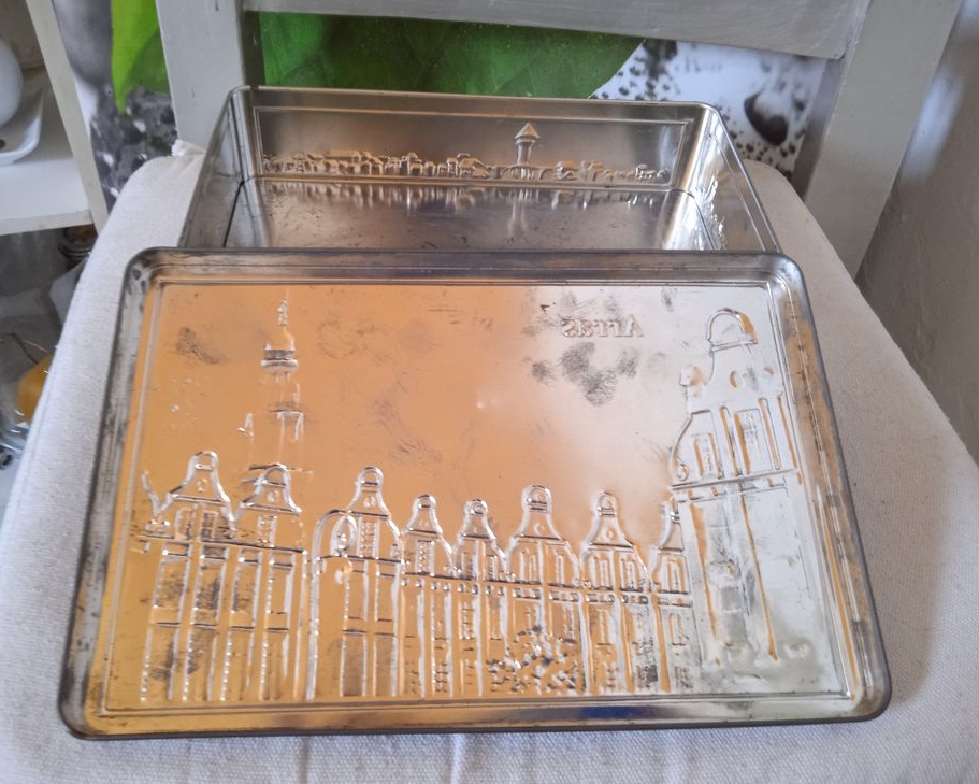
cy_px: 391
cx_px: 474
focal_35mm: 30
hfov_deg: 58.8
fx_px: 869
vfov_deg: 48.5
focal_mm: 3.43
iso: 641
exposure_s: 1/25
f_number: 2.2
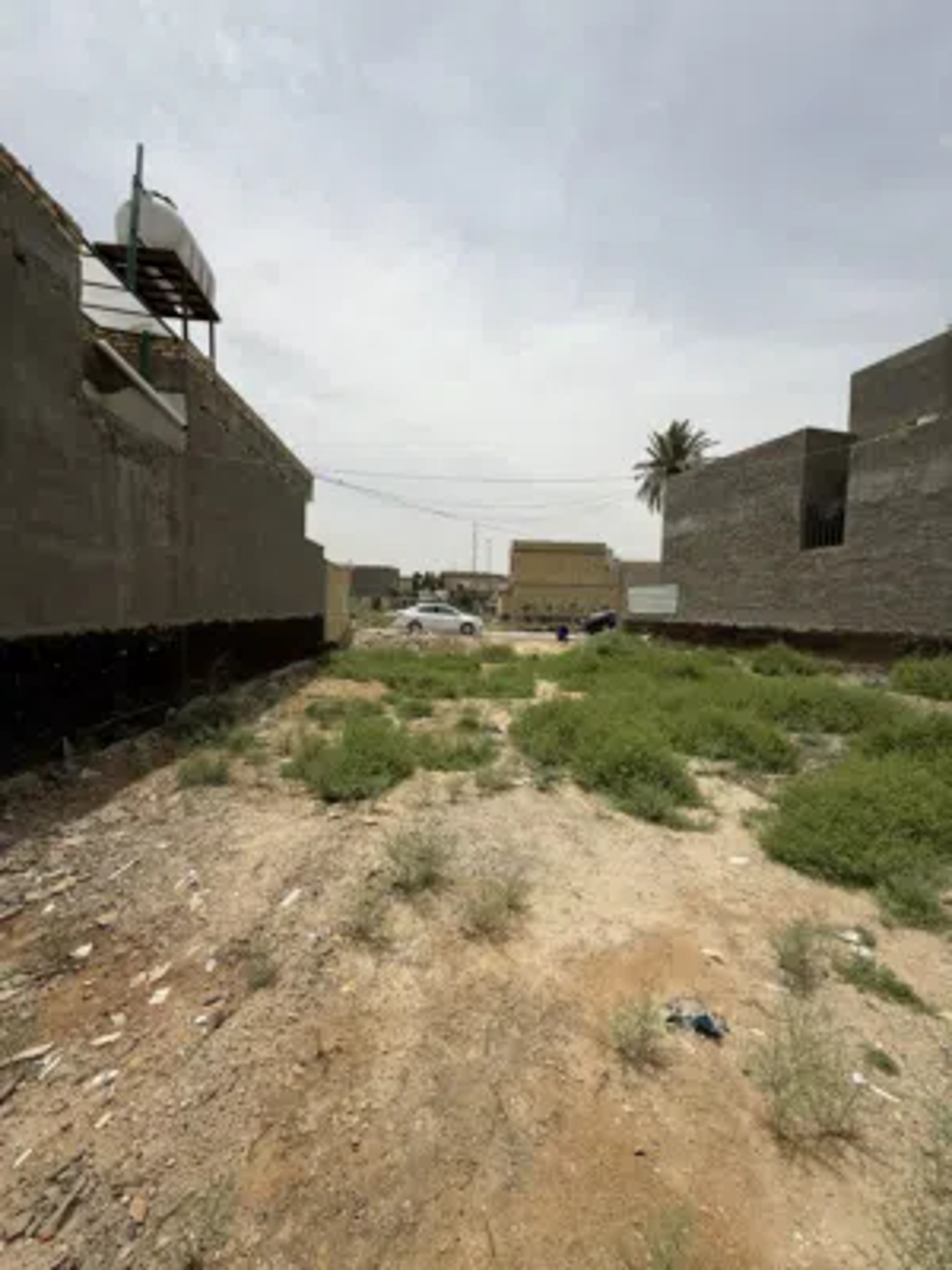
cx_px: 476
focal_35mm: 14
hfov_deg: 85.7
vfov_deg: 102.1
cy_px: 635
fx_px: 513
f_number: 2.2
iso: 50
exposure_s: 1/4762
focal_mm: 2.22
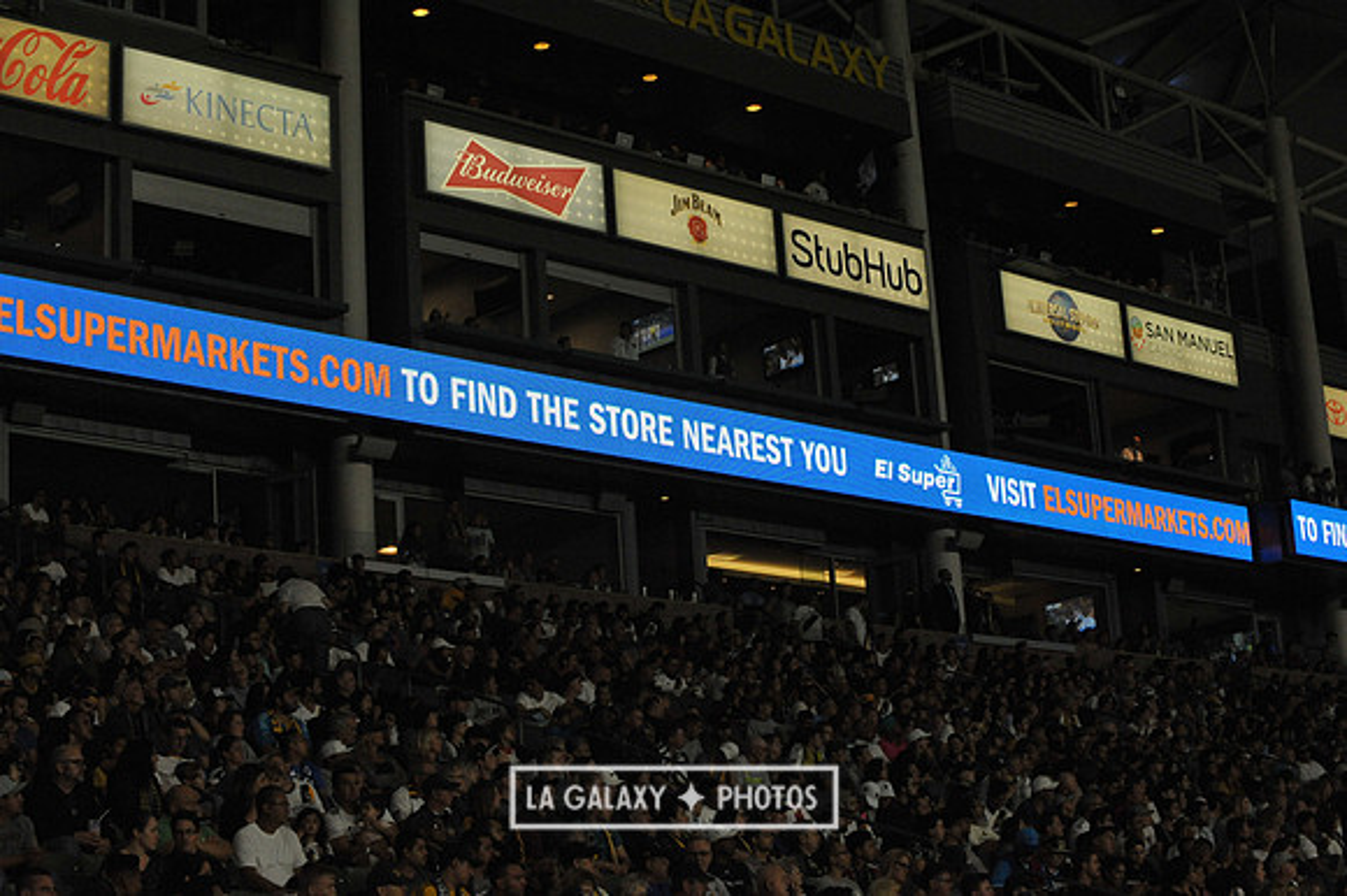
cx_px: 674
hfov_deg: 28.9
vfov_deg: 19.4
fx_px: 2618
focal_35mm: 70
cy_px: 448
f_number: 11
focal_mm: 70
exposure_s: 1/500
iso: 3200
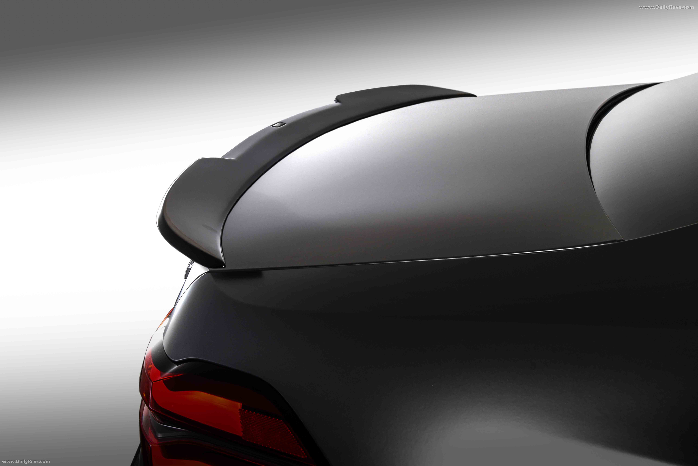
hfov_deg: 54.4
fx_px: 679
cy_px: 233
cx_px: 349
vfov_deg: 37.9
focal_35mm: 35
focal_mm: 35
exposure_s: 1/125
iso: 1250
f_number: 11
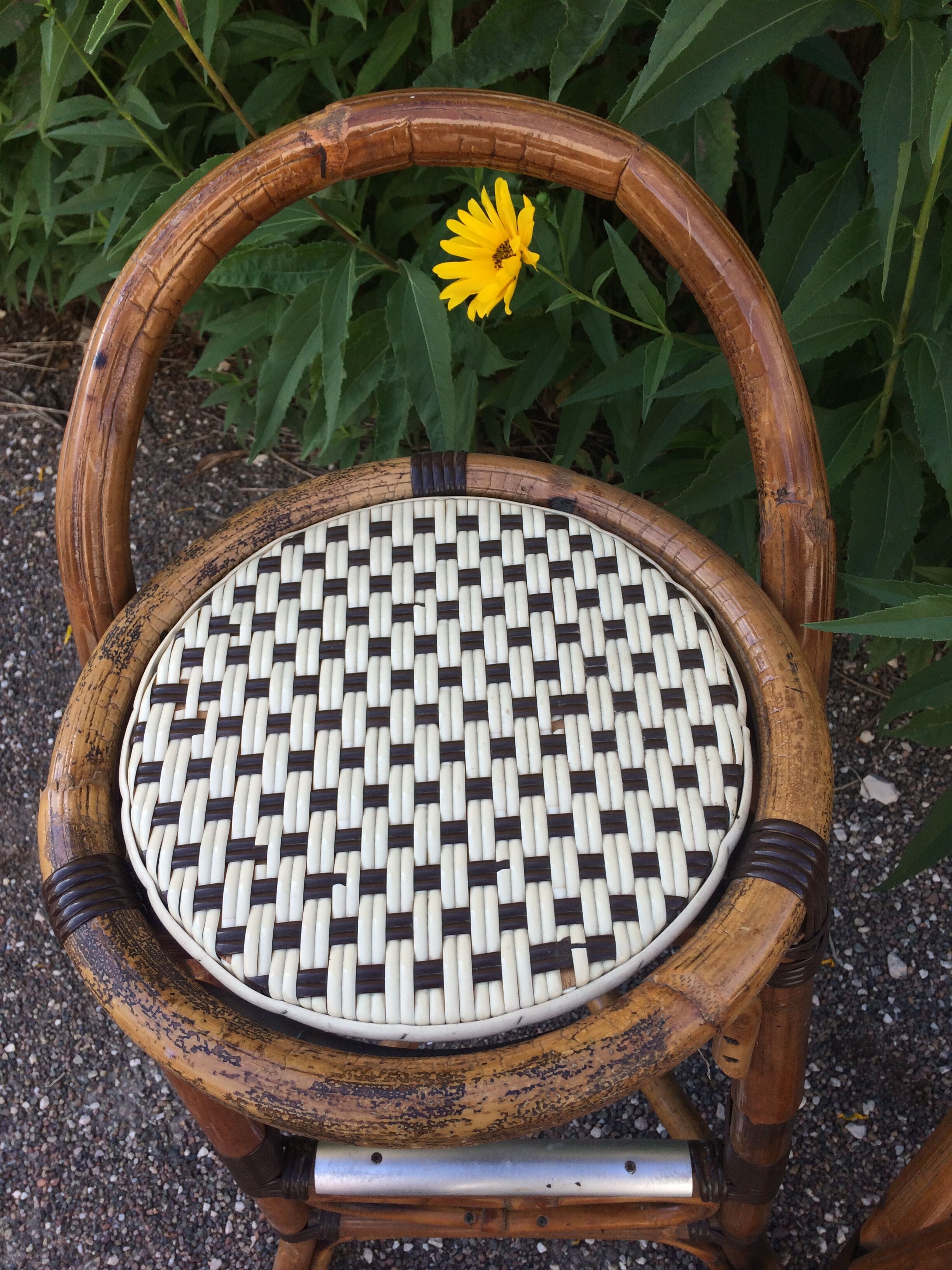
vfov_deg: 61.7
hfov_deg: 48.2
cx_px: 476
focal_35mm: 29
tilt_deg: -53.4
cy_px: 635
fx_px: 1063
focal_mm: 4.15
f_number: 2.2
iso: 32
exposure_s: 1/414
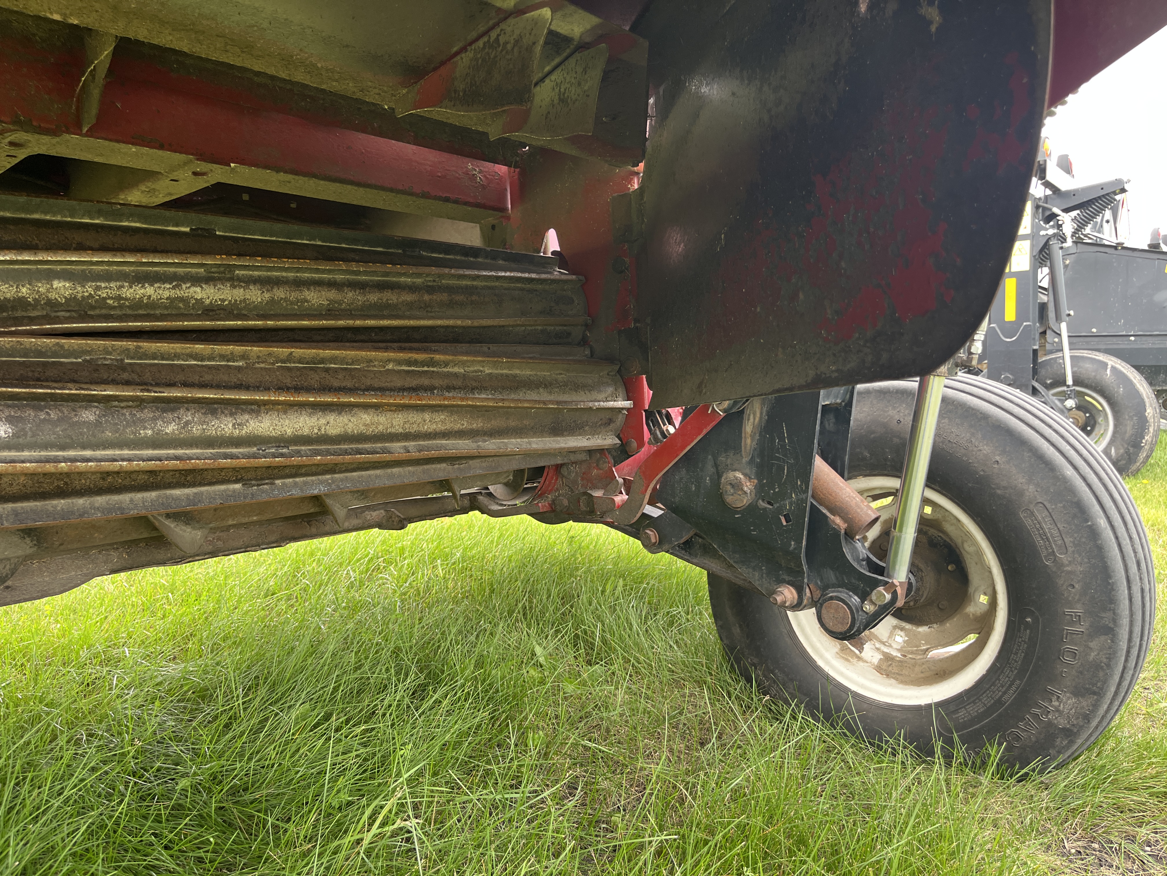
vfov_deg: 53.1
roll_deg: -0.3
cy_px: 438
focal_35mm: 26
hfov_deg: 67.3
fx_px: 877
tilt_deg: -7.6
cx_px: 584
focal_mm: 5.1
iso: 64
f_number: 1.6
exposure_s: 1/121
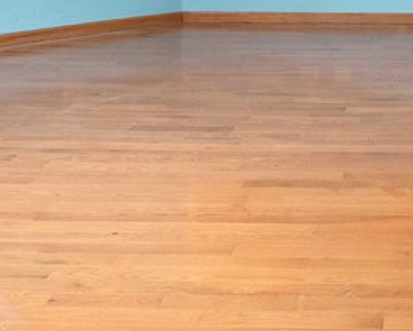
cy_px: -137
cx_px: 443
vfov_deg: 19.8
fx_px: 845
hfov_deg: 25.6
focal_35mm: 69
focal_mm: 12
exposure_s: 1/2.5
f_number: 10
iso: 320
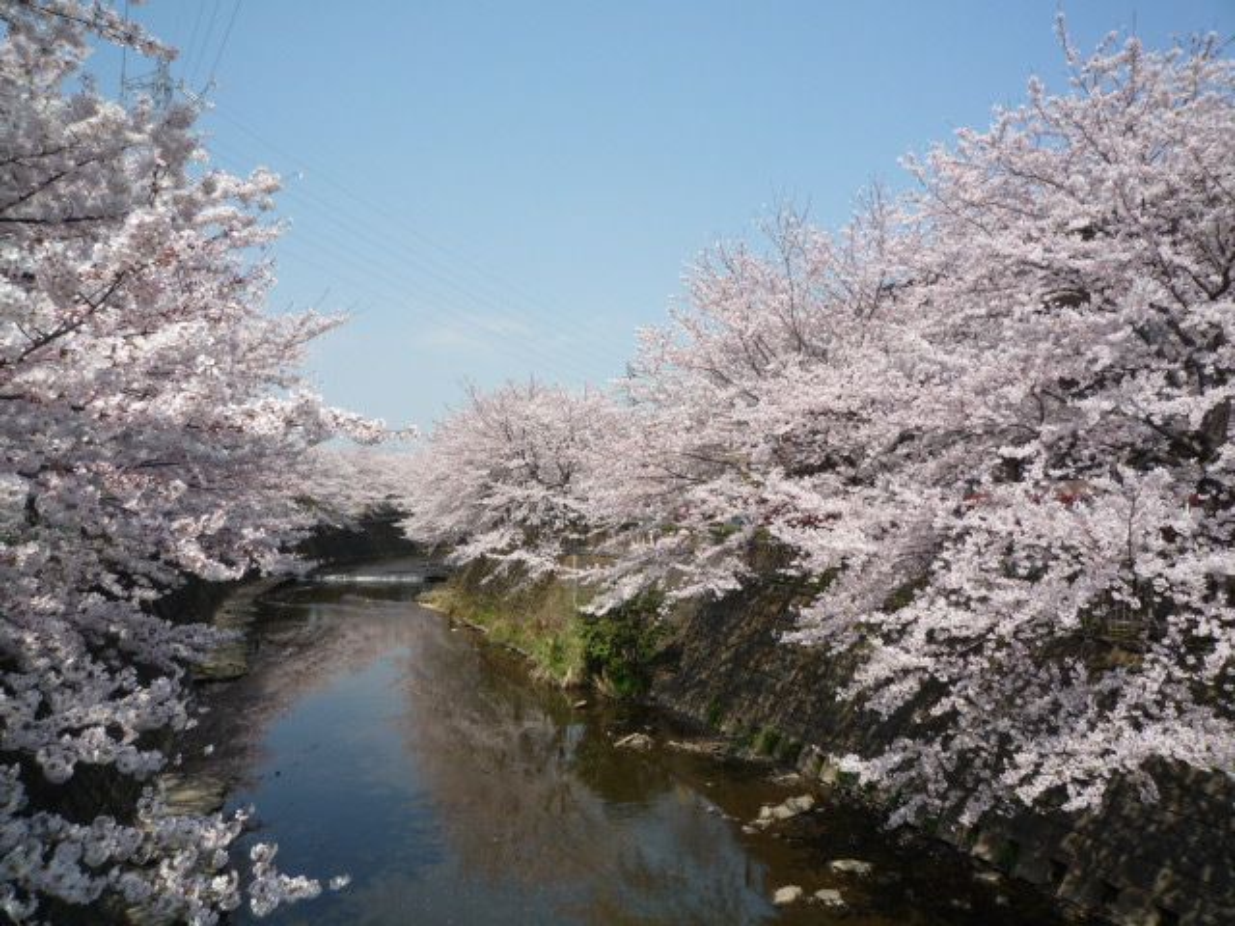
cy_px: 463
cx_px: 618
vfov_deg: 54.9
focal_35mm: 25
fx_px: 892
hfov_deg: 69.4
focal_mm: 4.4
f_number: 4
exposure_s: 1/800
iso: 100
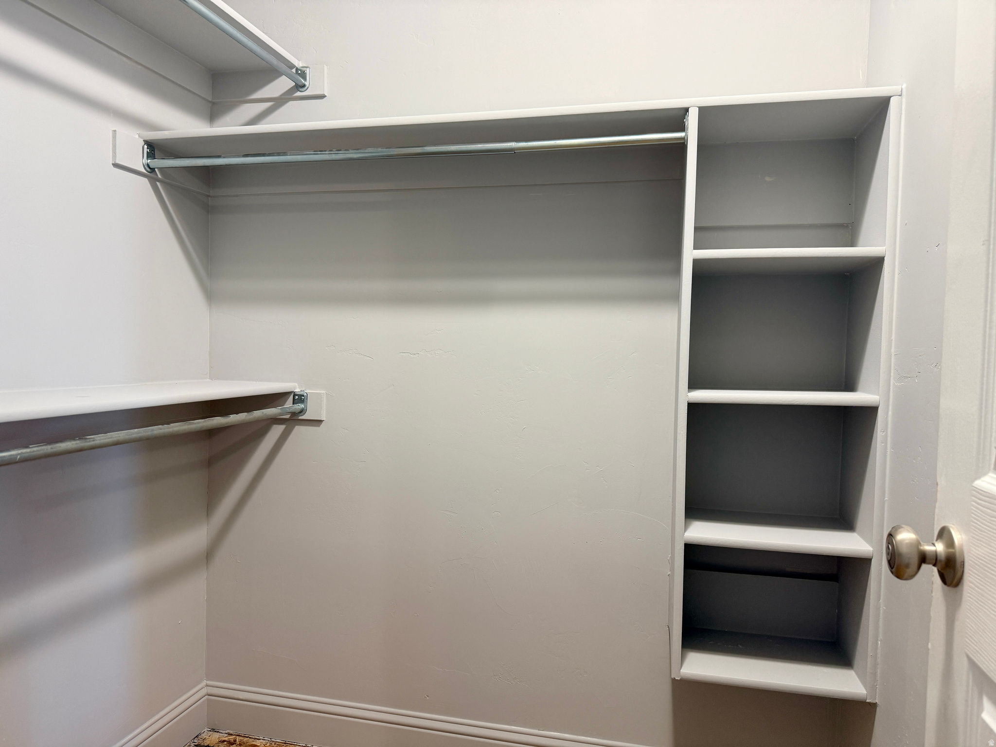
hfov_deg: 71.6
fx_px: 691
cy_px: 374
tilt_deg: -1.4
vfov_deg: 56.8
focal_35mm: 24
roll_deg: -1.3
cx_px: 498
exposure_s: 1/60
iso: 160
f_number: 1.78
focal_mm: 6.76
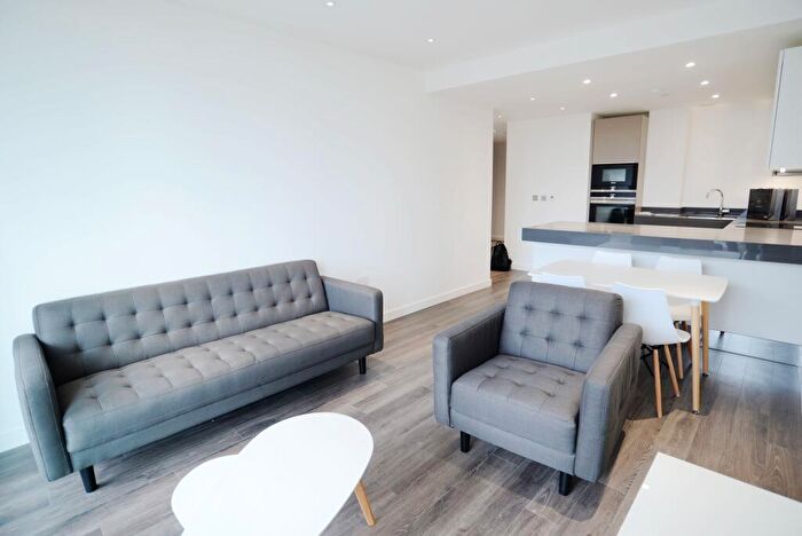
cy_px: 268
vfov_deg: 67.5
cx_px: 401
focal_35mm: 18
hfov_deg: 90.0
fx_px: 401
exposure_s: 1/25
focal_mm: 18
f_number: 3.5
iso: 100
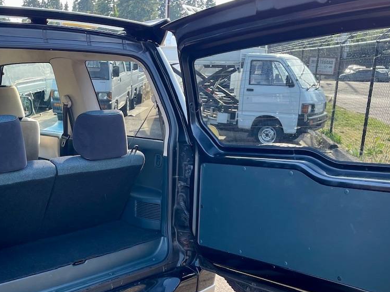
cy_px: 203
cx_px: 154
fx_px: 484
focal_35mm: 43
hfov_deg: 43.6
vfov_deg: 33.2
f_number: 1.6
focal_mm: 5.1
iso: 32
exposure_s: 1/232
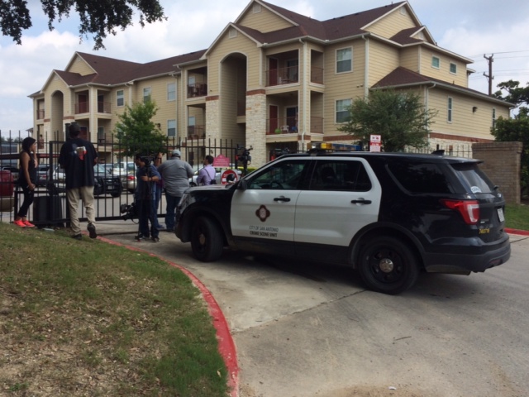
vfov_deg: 46.8
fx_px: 458
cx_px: 264
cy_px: 198
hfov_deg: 60.0
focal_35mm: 30
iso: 32
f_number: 2.2
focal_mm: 4.12
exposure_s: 1/1953
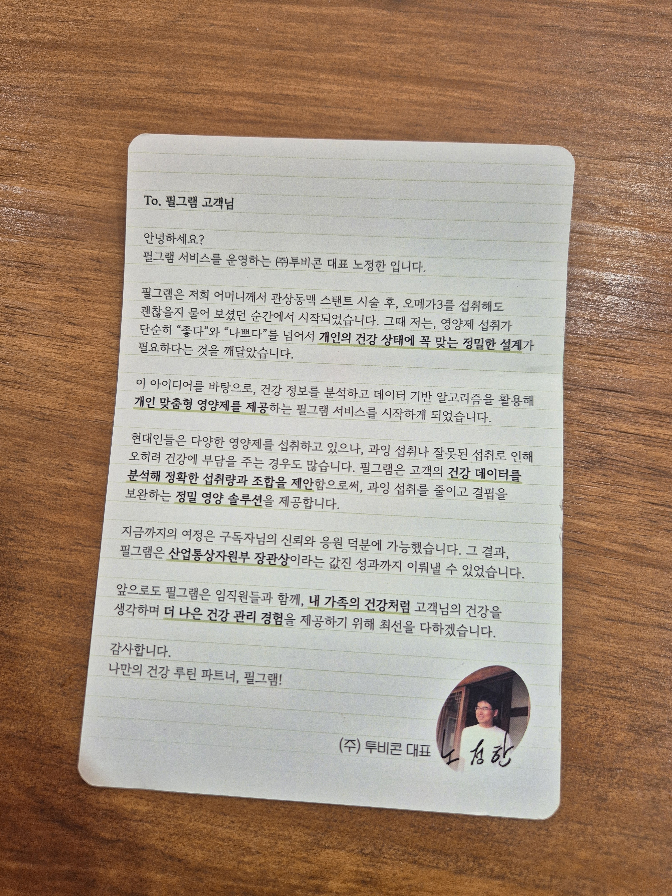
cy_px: 448
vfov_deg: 73.9
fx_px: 595
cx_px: 336
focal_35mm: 23
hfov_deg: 58.9
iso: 64
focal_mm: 5.4
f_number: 1.8
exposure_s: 1/120
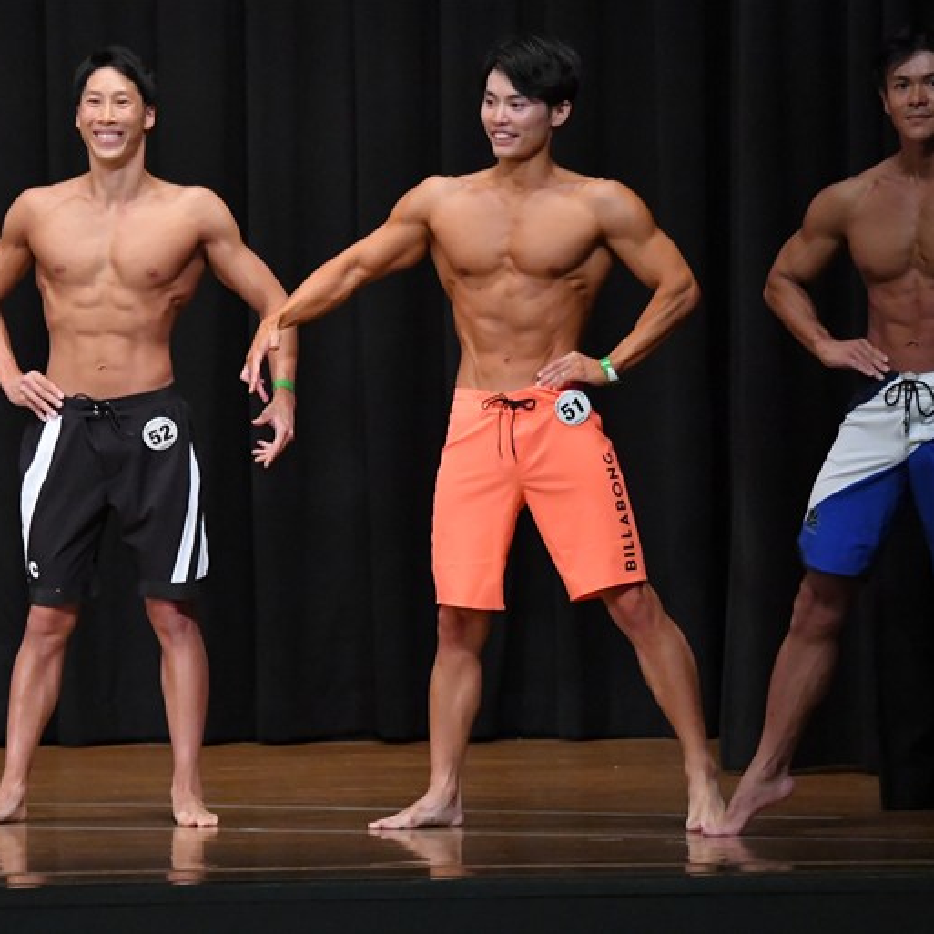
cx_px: 361
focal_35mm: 289
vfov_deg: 6.1
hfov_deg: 6.1
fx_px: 8822
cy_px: 466
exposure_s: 1/400
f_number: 5.6
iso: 8000
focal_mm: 150
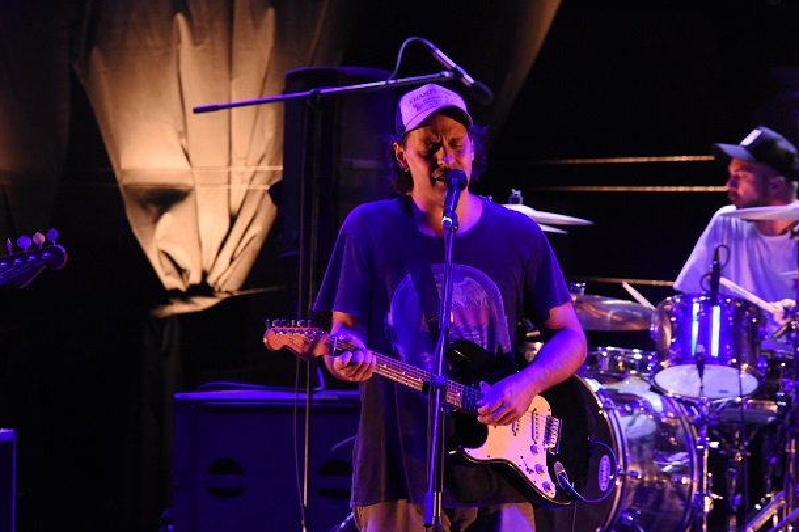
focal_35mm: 244
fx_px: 5412
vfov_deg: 5.6
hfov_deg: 8.4
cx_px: 397
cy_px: 267
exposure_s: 1/60
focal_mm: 160
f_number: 6.3
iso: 3200
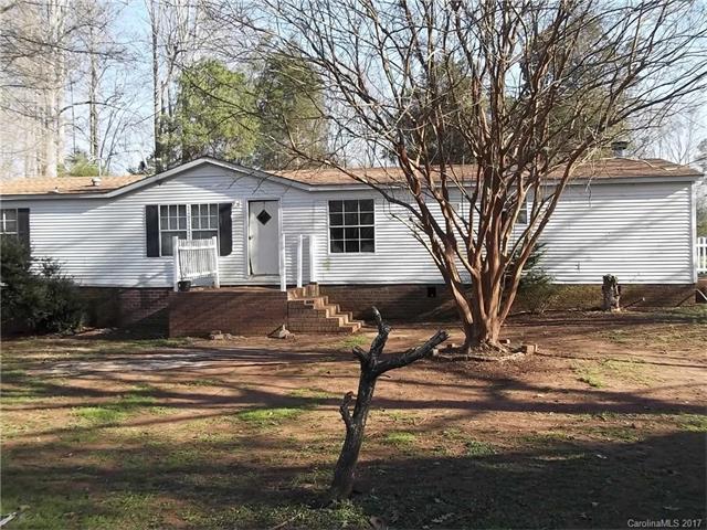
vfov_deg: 44.2
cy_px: 265
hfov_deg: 56.8
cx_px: 354
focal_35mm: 32
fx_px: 654
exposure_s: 1/400
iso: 80
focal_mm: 5.7
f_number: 2.9
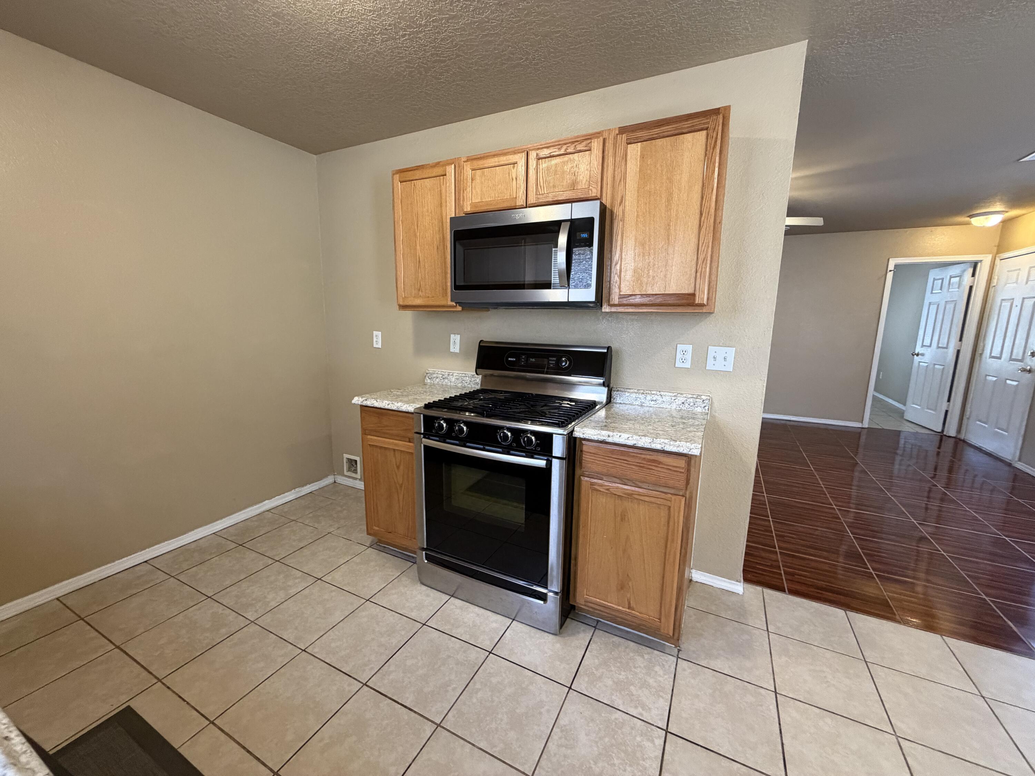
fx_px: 419
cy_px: 388
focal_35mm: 14
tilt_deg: -10.0
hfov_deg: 102.1
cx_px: 518
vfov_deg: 85.7
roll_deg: -0.4
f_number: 2.2
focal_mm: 2.22
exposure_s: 1/60
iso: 320
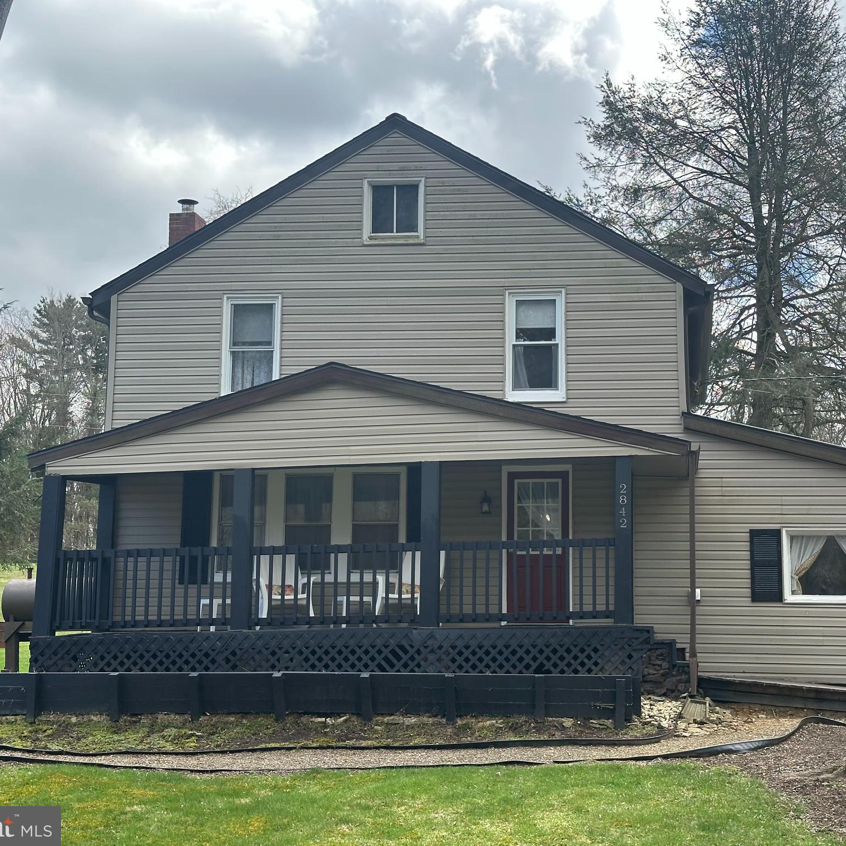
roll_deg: -0.6
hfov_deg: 30.0
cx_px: 491
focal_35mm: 57
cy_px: 425
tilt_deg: +9.2
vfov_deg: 30.0
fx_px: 1576
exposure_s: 1/1085
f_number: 1.78
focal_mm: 6.86
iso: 64
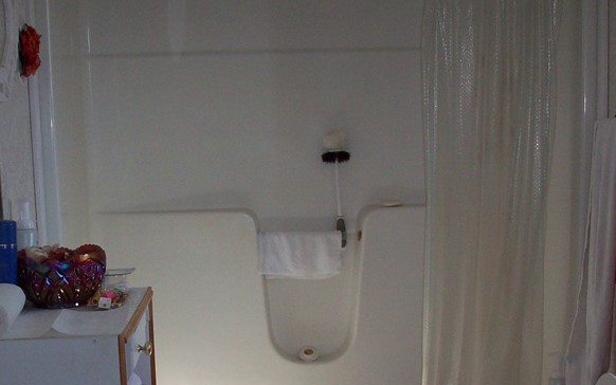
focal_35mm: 69
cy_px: 380
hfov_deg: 29.7
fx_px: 1159
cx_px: 246
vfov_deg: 18.4
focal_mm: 6.2
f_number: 2.8
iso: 106
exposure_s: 1/128
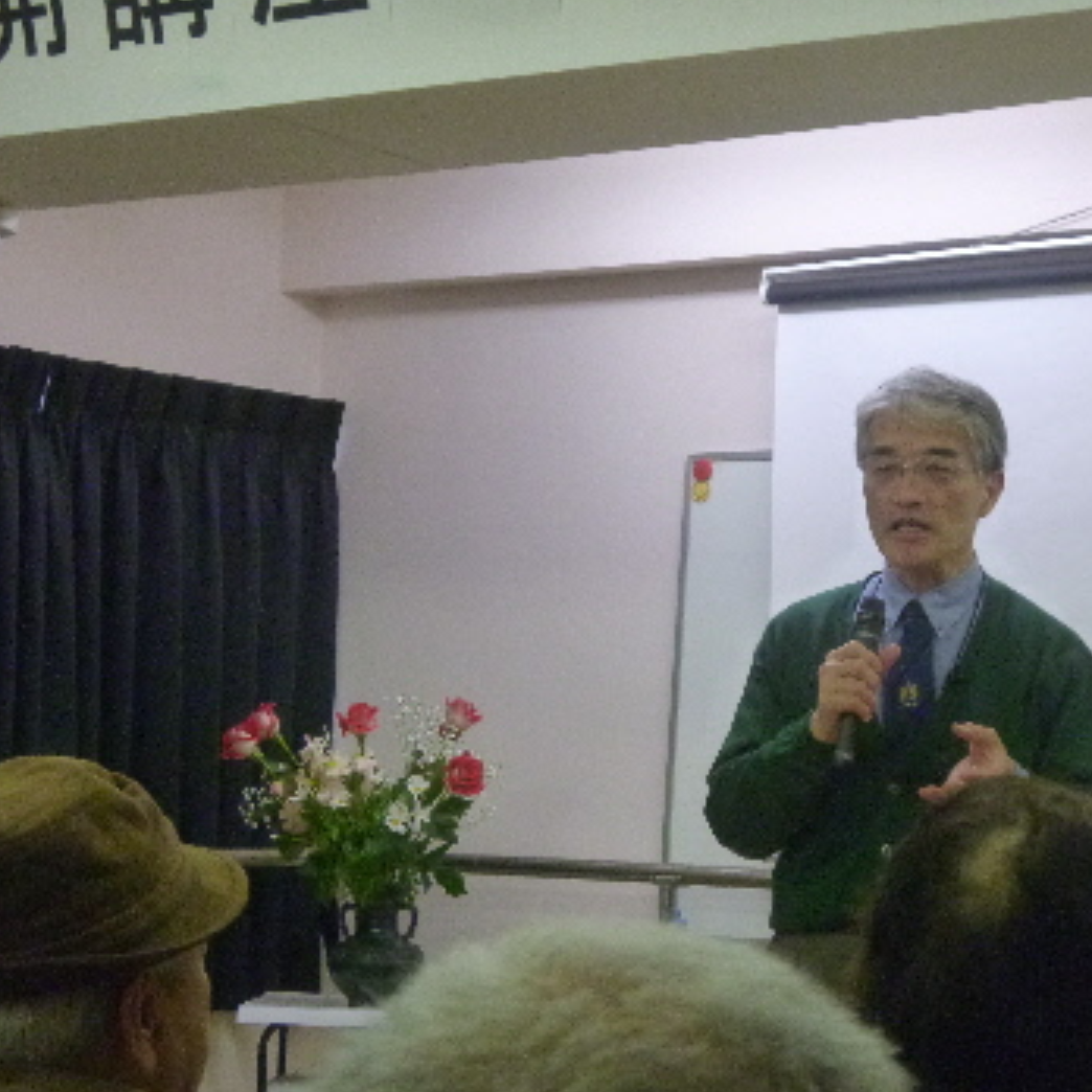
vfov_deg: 19.5
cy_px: 513
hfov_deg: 19.5
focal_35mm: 89
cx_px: 687
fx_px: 3176
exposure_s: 1/100
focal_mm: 12.4
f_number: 4.2
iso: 800
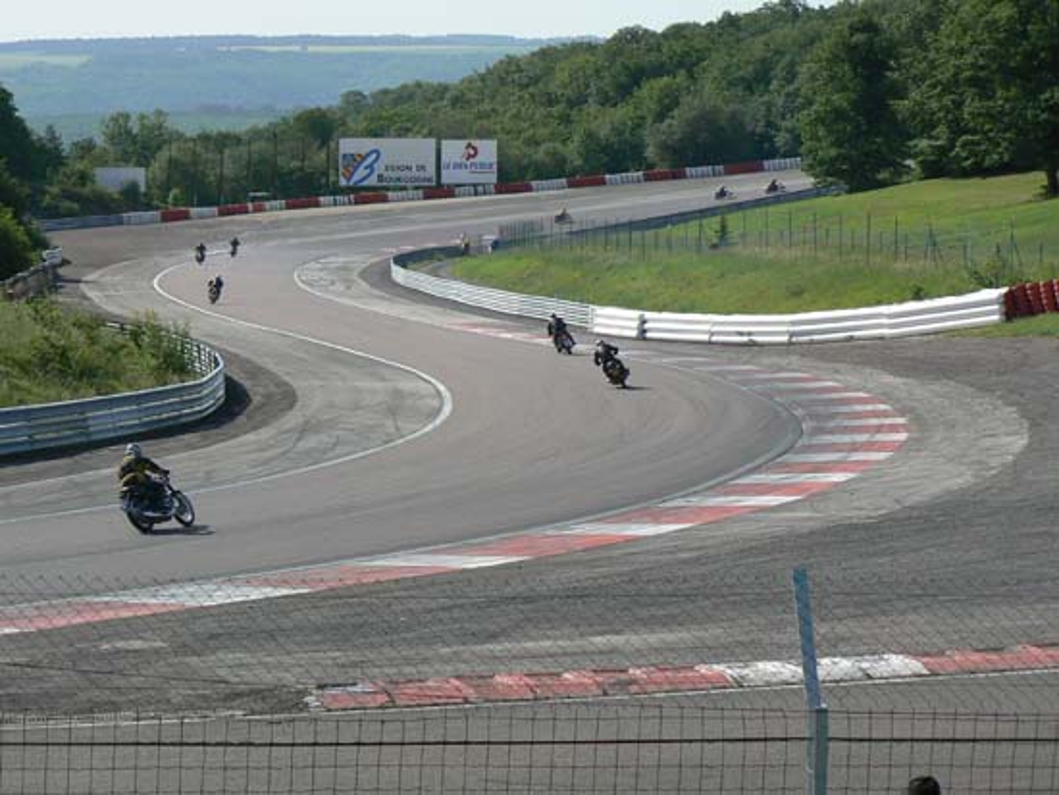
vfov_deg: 11.4
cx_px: 530
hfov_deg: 15.2
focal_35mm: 130
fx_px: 3979
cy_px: 398
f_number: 4
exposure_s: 1/1300
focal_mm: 21.6
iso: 100
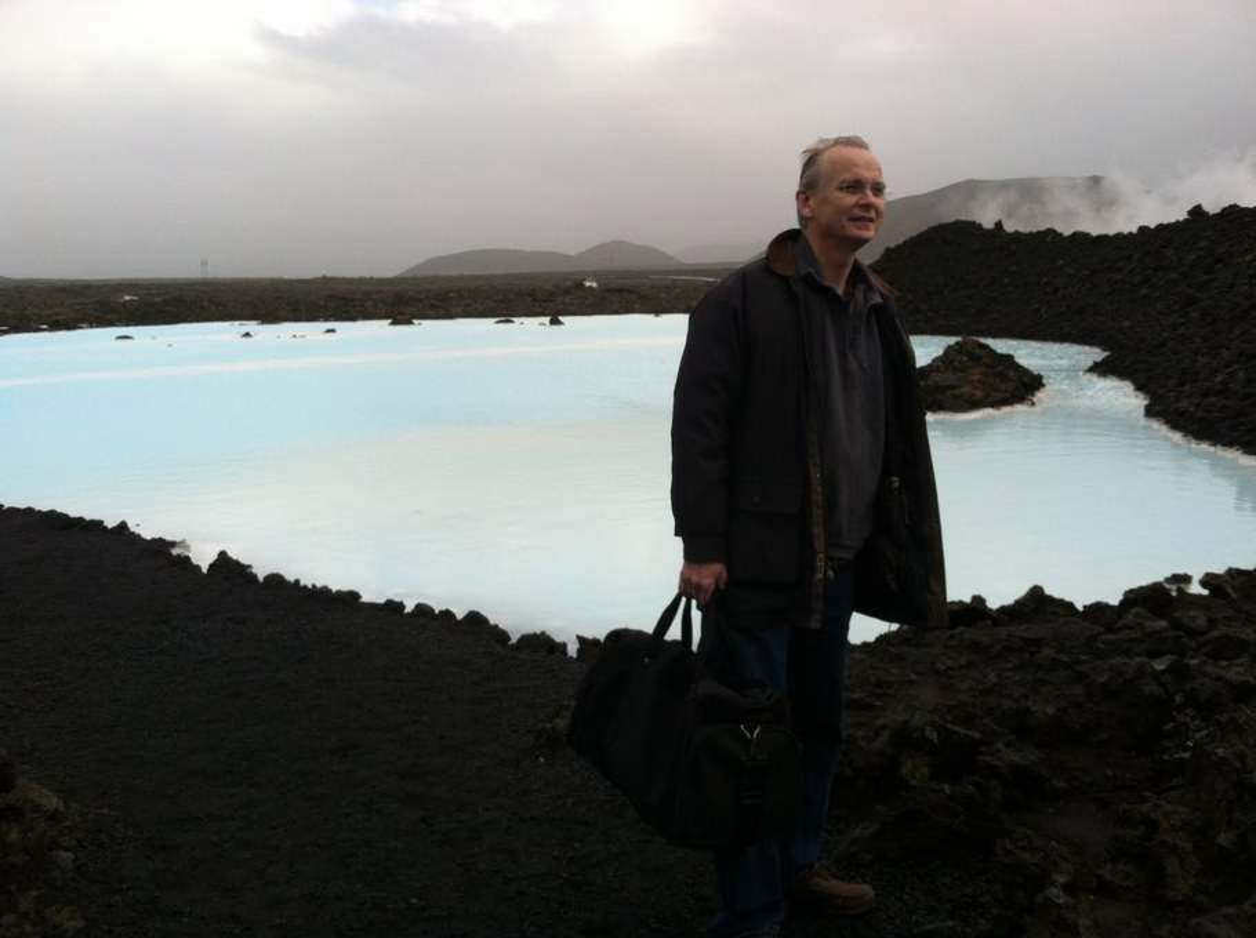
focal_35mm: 35
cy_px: 469
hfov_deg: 52.7
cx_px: 628
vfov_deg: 40.6
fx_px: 1268
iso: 80
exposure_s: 1/517
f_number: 2.8
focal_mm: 3.85
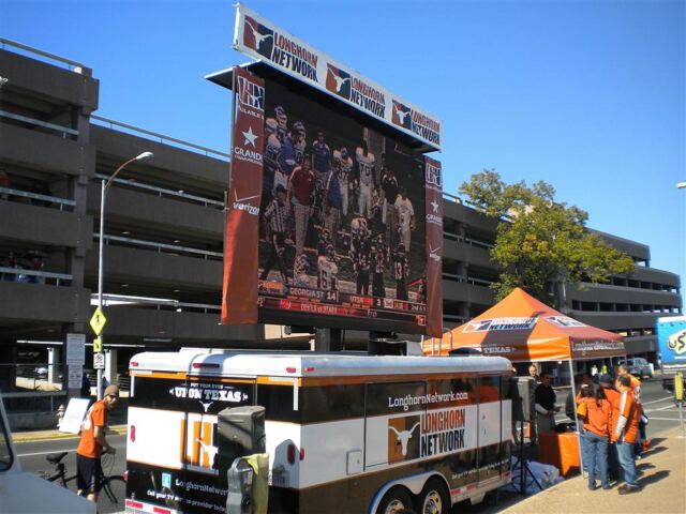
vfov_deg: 40.7
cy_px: 257
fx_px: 694
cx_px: 343
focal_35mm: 35
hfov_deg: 52.6
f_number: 4.6
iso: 80
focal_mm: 6.3
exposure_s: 1/463
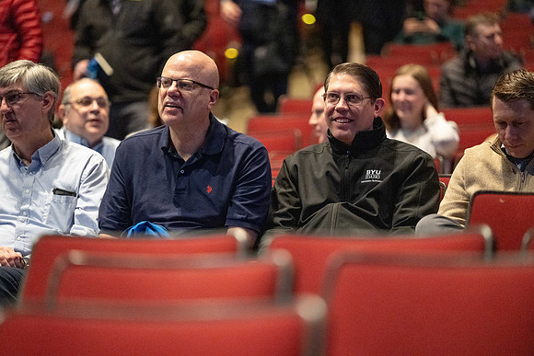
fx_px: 2670
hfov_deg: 11.4
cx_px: 267
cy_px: 178
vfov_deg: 7.6
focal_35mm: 180
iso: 12800
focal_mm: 180
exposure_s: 1/160
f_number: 2.8
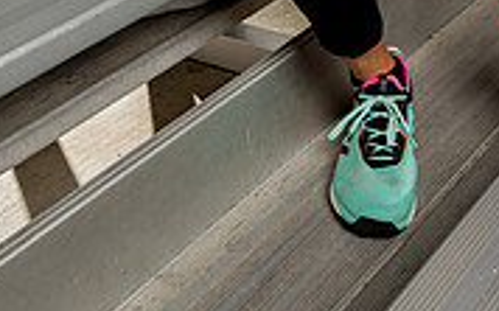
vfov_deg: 12.7
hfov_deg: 22.9
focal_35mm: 90
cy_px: -311
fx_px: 1223
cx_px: 359
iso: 200
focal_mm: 35
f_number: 7.1
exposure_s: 1/200
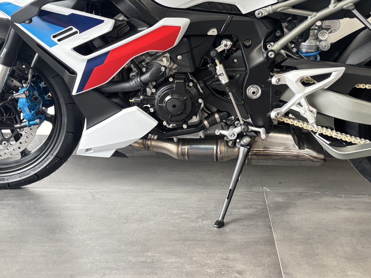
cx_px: 238
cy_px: 20
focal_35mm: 55
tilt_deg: -2.5
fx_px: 590
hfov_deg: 34.7
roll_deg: -1.5
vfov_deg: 25.6
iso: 125
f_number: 1.6
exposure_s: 1/101
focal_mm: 5.96
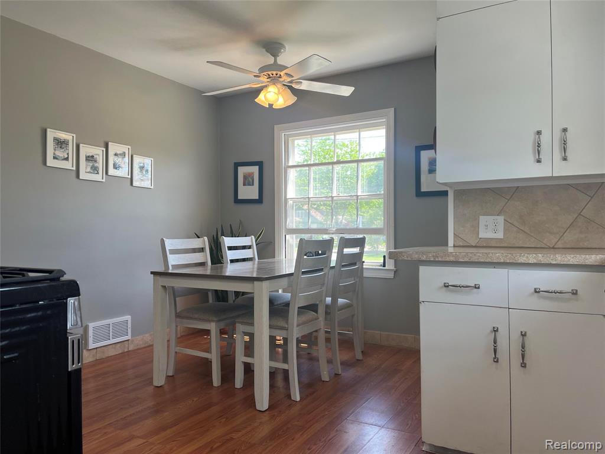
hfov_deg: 67.3
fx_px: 454
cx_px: 302
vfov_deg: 53.1
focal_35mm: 26
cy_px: 227
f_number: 1.6
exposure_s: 1/164
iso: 50
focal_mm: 5.1
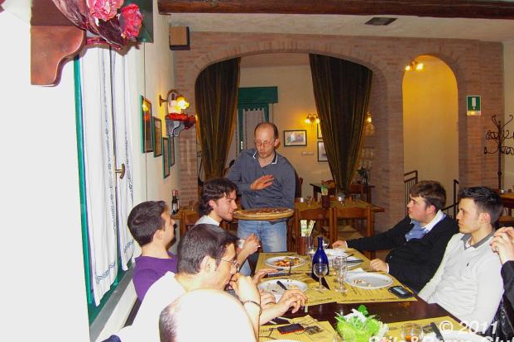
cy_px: 158
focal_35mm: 30
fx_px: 428
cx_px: 260
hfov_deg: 61.9
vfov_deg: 43.6
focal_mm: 6
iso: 320
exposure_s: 1/40
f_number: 2.8
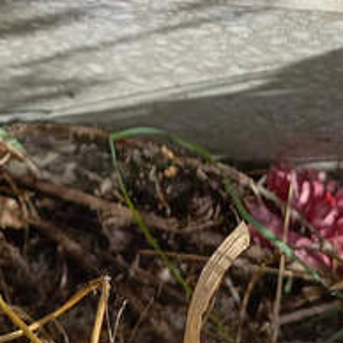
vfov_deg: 17.3
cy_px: -163
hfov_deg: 19.0
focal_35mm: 91
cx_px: 126
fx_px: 1020
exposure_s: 1/572
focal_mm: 4.76
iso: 118
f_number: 1.69
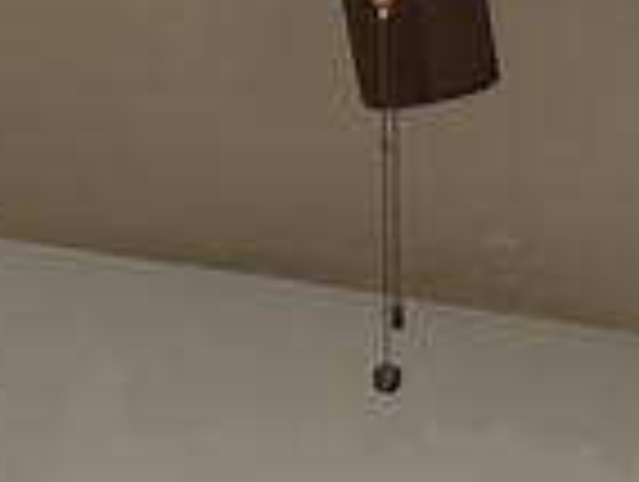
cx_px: 821
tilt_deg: +0.0
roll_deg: +0.5
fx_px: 2256
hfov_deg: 15.4
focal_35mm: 122
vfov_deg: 11.2
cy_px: 932
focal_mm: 5.7
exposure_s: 1/60
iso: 250
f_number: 1.5
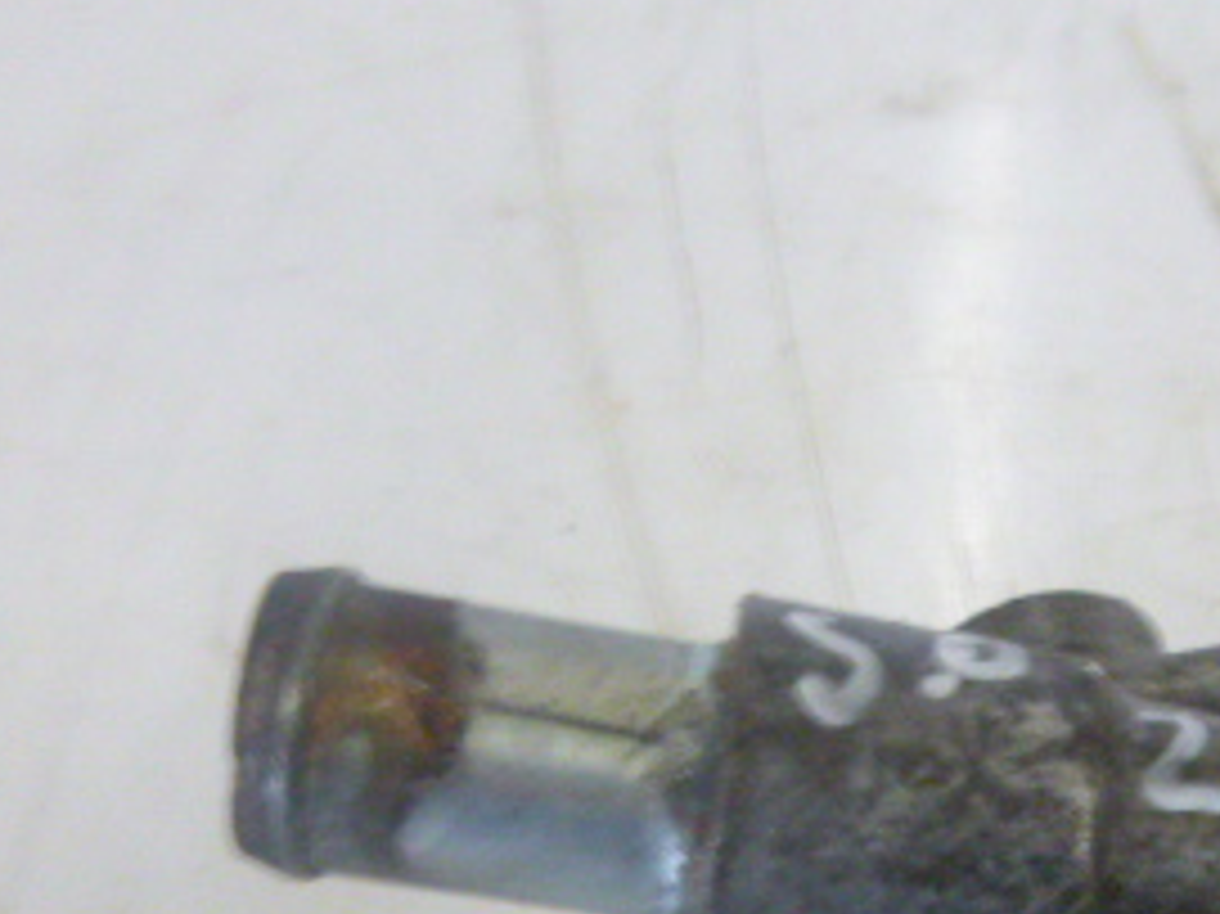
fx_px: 2078
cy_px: 1009
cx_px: 1053
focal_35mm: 59
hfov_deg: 31.5
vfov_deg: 23.3
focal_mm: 4.5
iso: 400
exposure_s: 1/13
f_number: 3.9
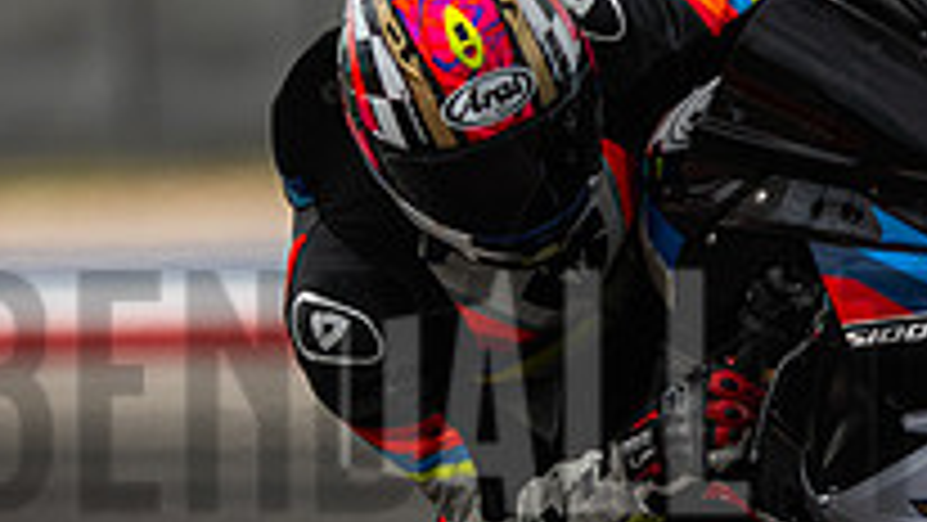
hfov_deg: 2.4
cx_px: 891
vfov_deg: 1.4
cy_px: 398
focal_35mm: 885
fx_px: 21759
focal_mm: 200
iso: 320
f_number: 2
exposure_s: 1/5000
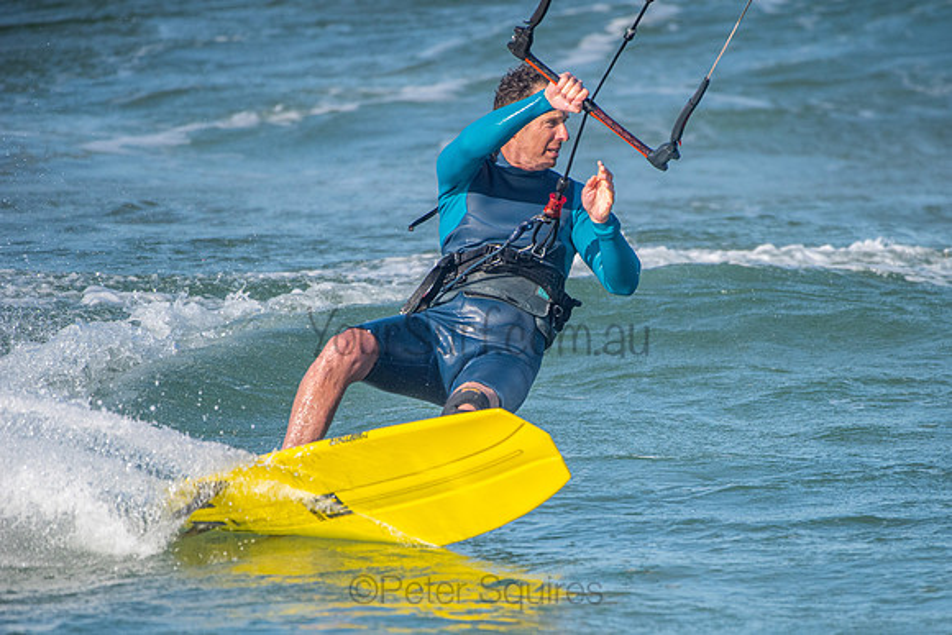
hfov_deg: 3.4
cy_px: 389
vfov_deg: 2.2
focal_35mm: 613
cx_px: 583
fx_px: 16204
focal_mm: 500
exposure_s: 1/4000
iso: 560
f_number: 5.6
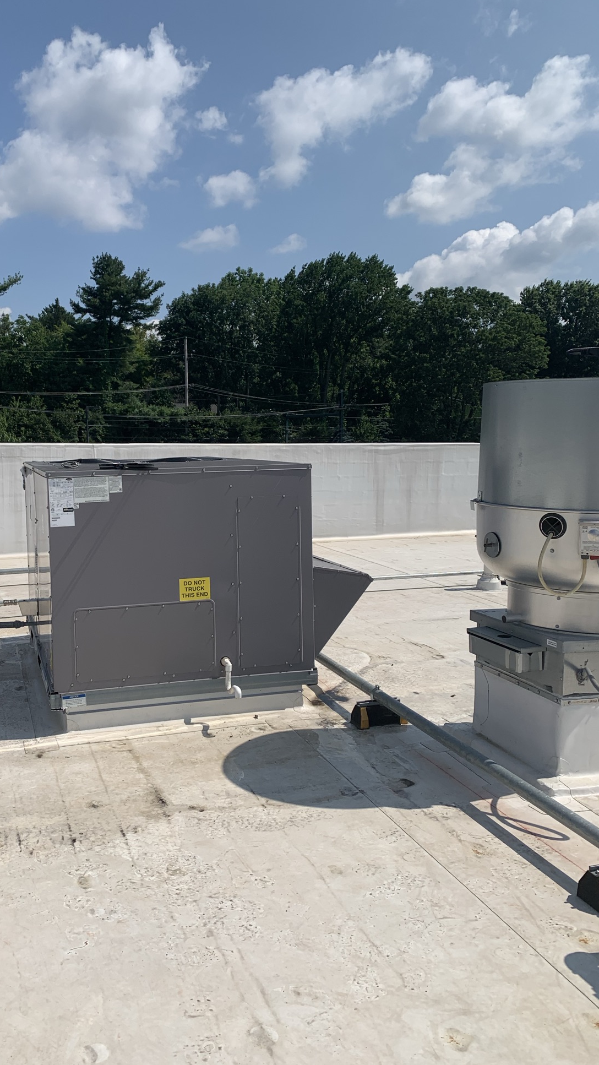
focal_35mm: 30
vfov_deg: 64.3
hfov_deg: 38.3
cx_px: 183
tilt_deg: -3.8
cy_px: 514
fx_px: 847
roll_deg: -1.4
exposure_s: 1/5128
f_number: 1.8
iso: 25
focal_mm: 4.25
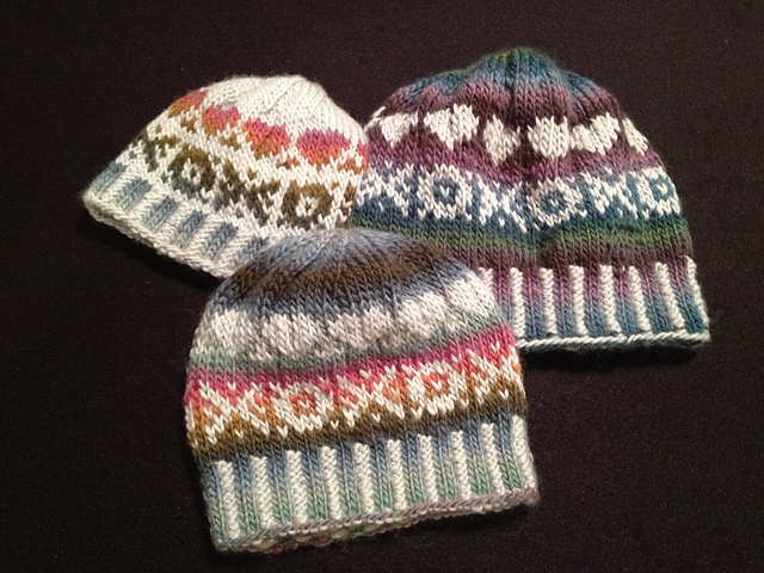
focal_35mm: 35
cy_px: 286
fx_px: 772
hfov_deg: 52.6
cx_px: 382
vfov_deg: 40.7
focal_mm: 4.28
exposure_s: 1/15
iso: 400
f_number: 2.4
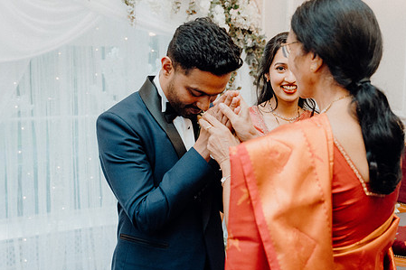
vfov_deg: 25.5
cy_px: 146
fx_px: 597
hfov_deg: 37.3
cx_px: 252
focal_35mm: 53
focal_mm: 41
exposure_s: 1/200
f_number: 3.5
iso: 2500
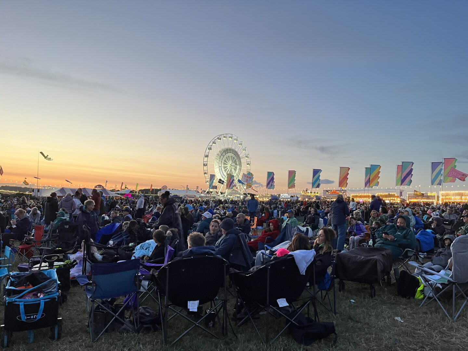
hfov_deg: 67.3
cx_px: 234
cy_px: 176
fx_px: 352
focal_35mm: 26
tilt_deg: +4.3
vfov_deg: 53.1
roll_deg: -2.9
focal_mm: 5.1
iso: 100
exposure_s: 1/50
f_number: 1.6
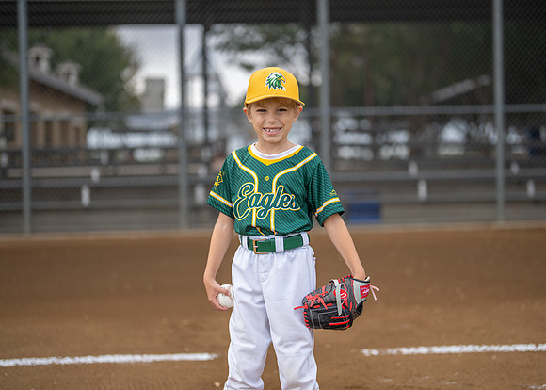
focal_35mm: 58
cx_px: 284
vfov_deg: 24.4
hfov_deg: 33.8
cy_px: 180
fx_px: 900
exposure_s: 1/3200
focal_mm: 50
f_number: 1.2
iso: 200
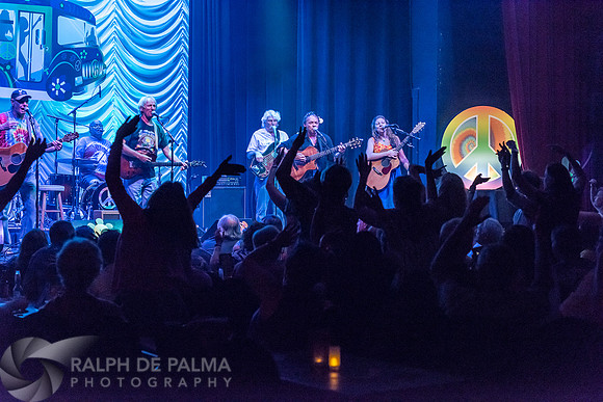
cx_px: 302
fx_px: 1173
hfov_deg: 28.8
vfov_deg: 19.5
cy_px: 201
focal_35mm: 70
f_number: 4.5
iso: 2500
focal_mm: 70
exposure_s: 1/160
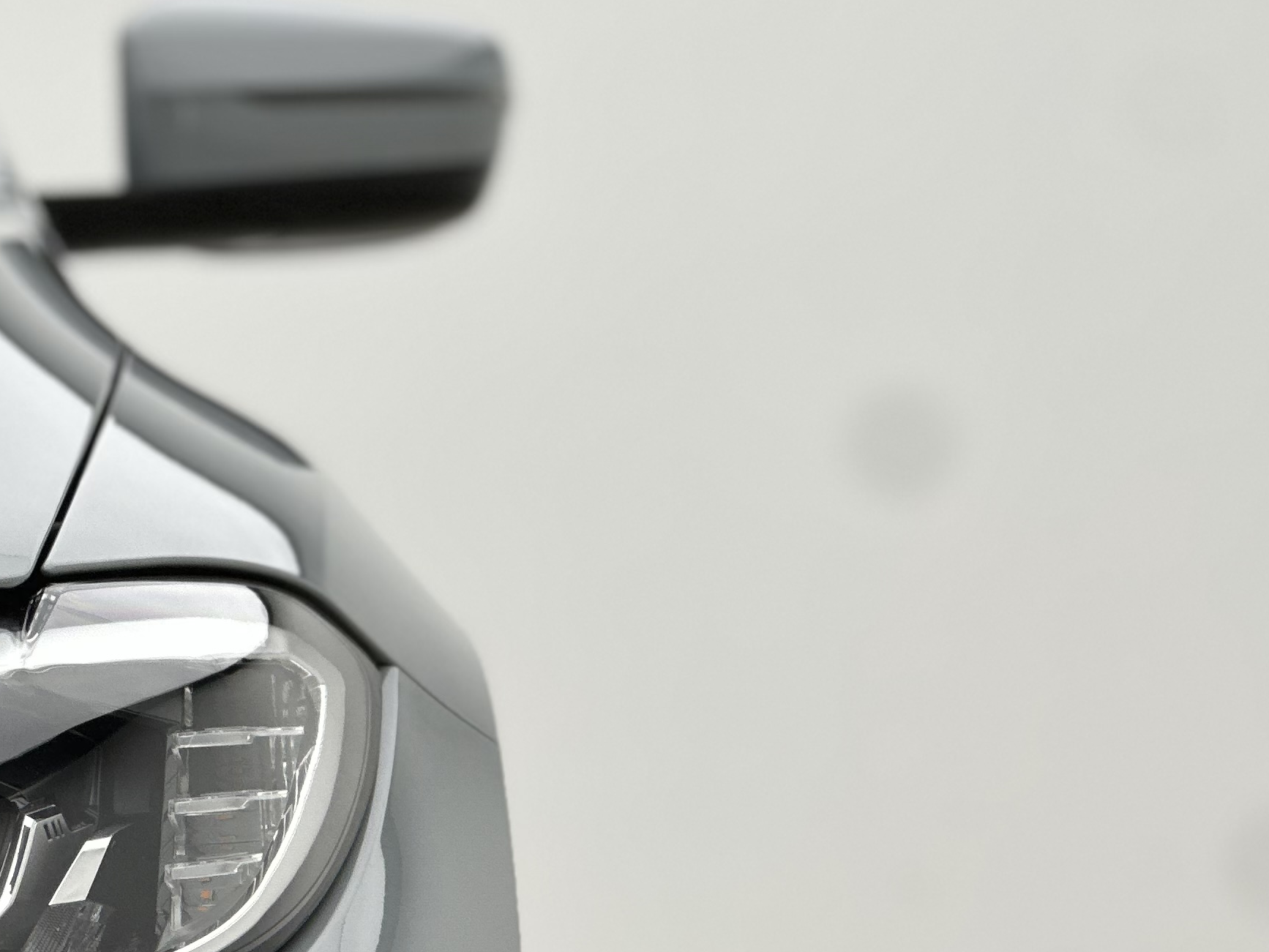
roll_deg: +0.7
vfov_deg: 8.3
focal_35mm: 179
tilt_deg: +1.0
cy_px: 783
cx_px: 13
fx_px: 6563
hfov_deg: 10.9
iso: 32
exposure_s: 1/100
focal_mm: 9
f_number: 2.8
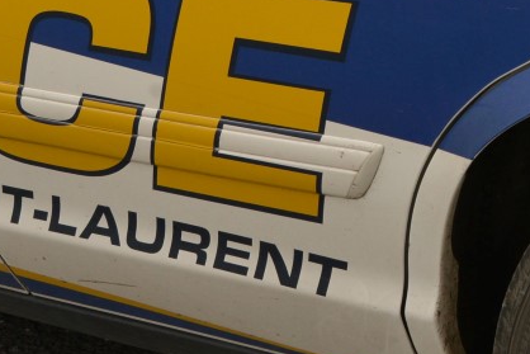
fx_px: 2283
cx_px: 791
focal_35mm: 155
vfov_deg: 8.6
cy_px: -246
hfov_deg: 12.6
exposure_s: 1/250
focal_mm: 40
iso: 400
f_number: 9
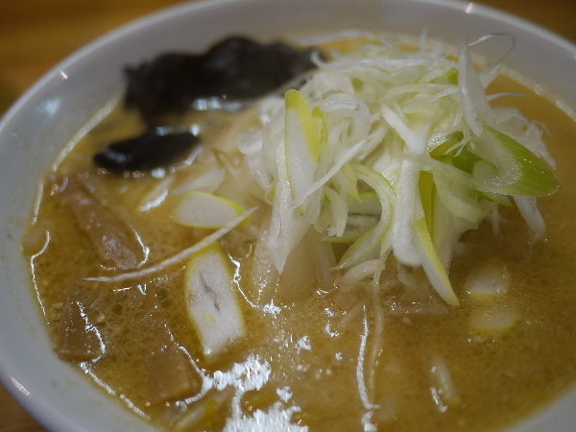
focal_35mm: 40
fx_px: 666
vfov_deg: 36.0
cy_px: 216
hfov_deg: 46.8
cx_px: 288
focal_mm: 20
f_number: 1.7
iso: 100
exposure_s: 1/60
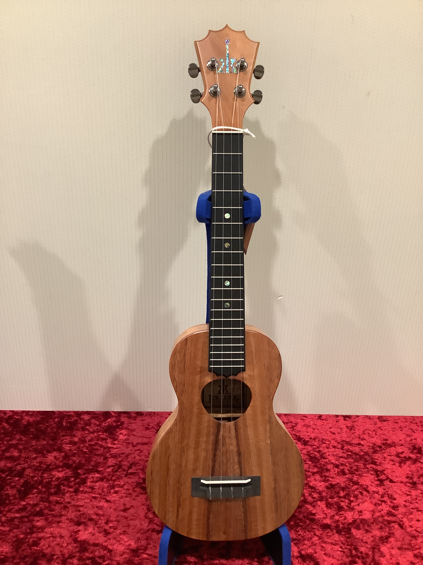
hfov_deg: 45.4
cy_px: 282
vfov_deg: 58.4
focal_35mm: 31
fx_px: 505
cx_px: 212
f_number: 2.4
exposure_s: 1/60
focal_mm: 3.3
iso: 400
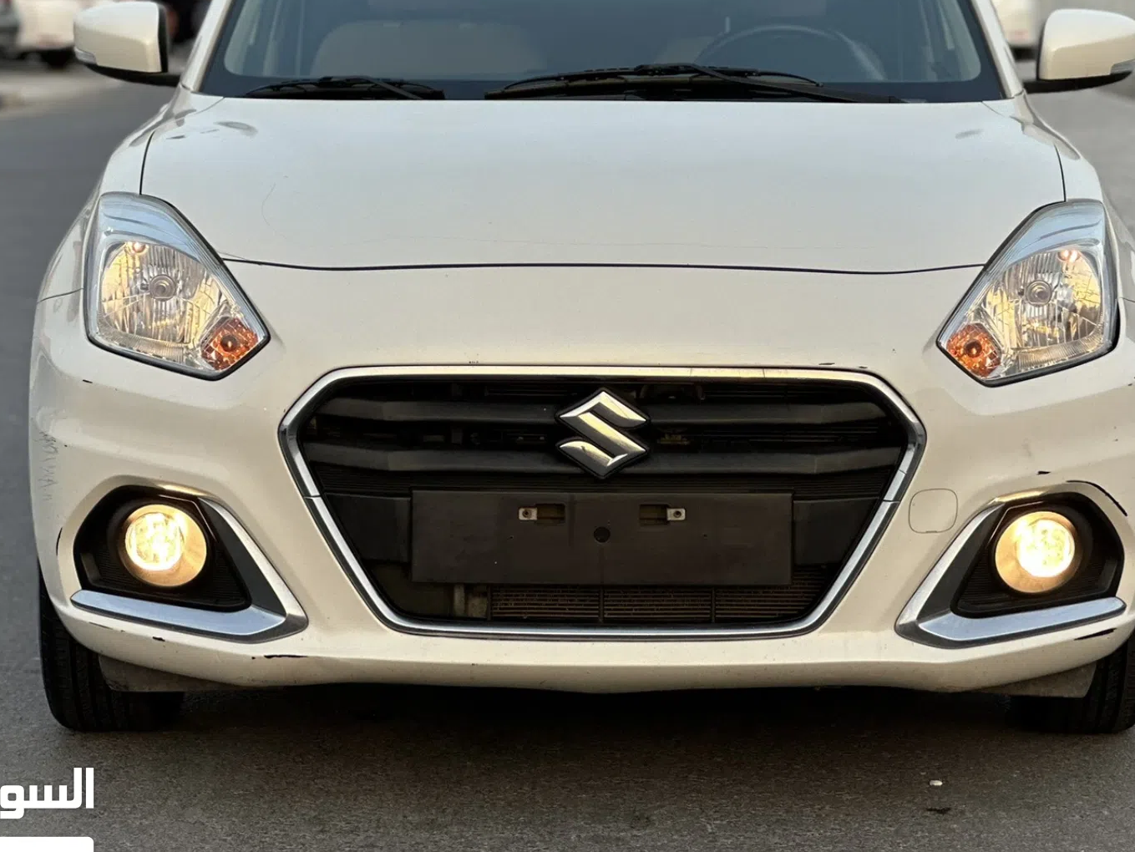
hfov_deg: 17.0
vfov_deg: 12.8
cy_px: 286
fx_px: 3804
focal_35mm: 116
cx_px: 647
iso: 50
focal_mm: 9
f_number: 2.8
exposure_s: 1/121
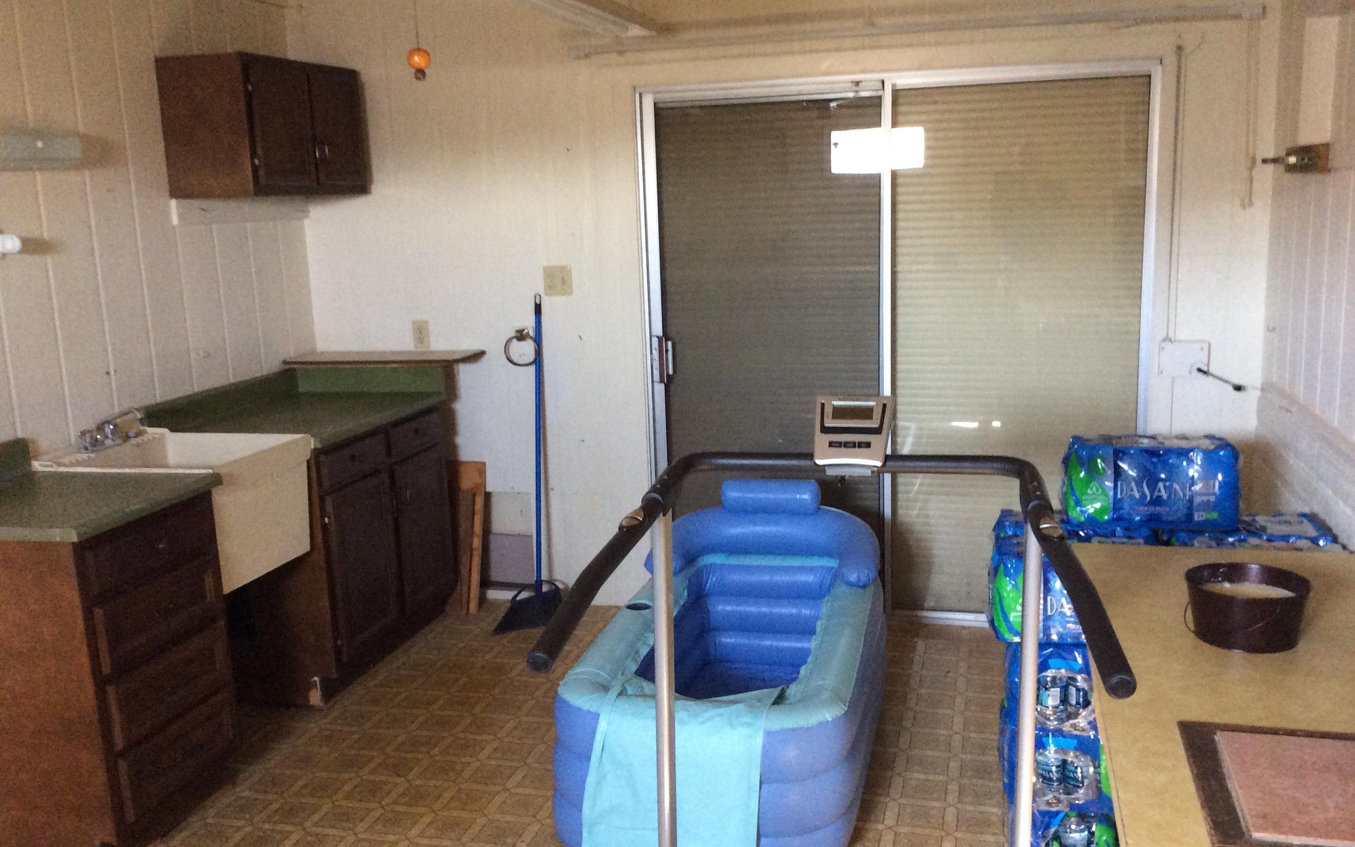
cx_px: 678
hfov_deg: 55.3
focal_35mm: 35
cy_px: 433
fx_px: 1293
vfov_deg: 36.3
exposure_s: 1/24
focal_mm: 3.3
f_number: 2.4
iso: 200
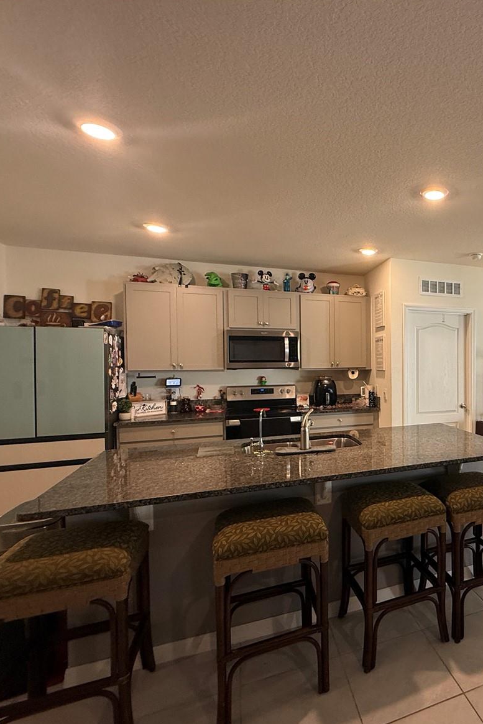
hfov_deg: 55.0
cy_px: 368
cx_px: 421
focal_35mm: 20
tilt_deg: -1.2
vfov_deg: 84.0
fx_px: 402
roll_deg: +0.2
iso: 200
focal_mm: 2.22
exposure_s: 1/60
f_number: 2.2
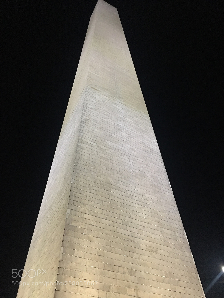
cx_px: 112
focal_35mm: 29
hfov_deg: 48.2
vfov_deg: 61.7
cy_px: 149
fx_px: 250
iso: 80
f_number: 2.2
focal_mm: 4.15
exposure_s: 1/4
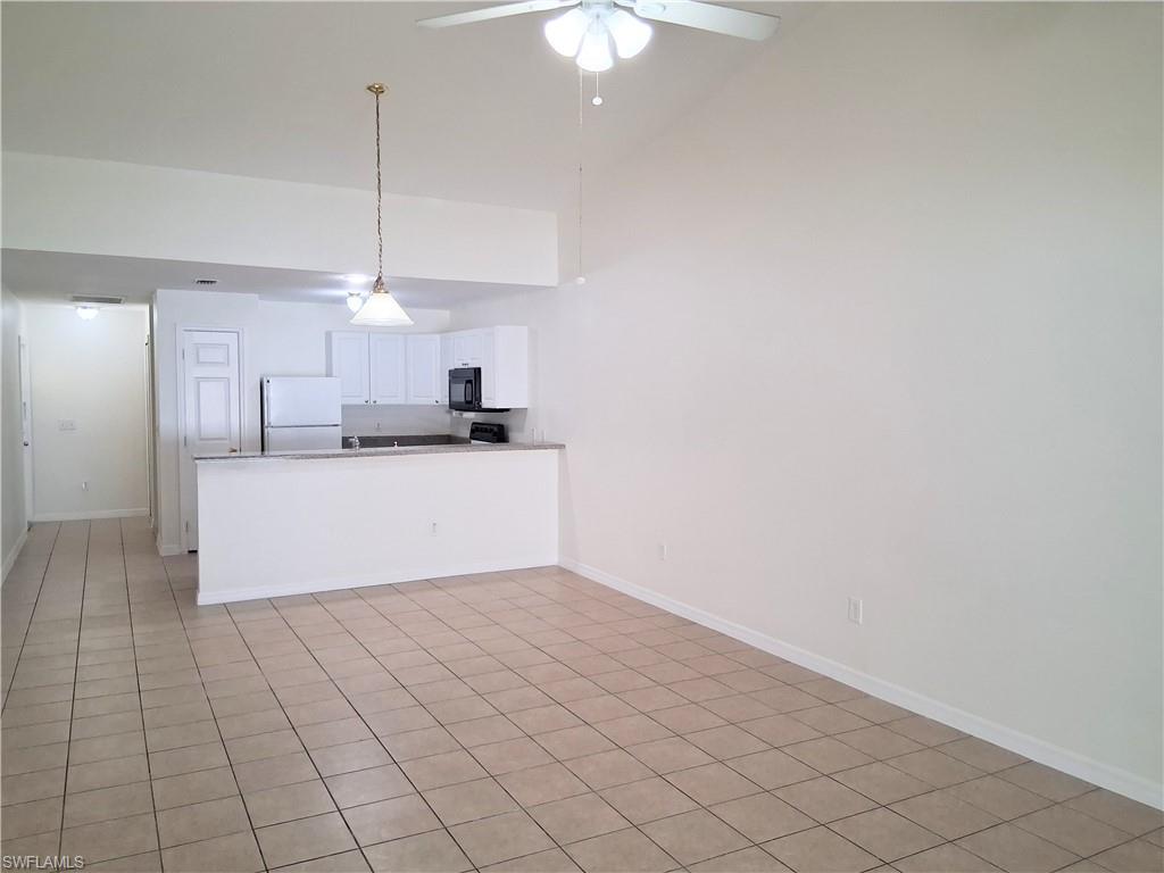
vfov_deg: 53.1
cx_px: 582
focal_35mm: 26
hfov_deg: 67.3
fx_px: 874
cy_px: 436
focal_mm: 3.98
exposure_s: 1/120
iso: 400
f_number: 1.8
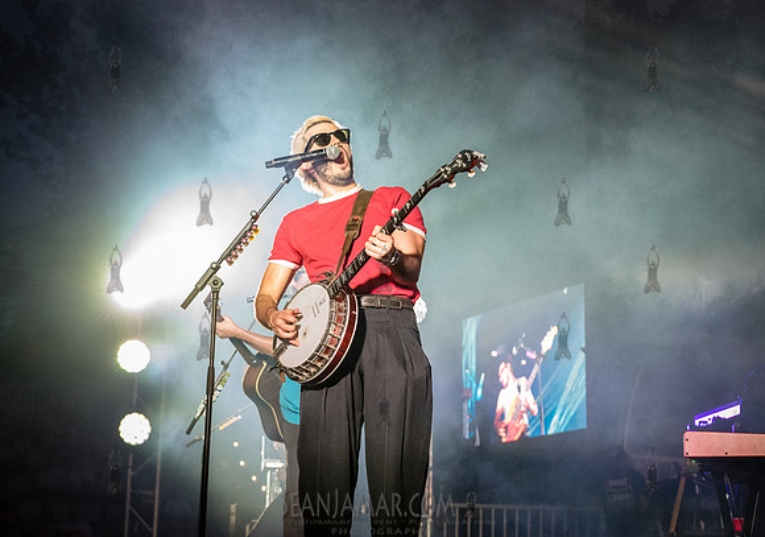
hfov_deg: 26.0
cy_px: 236
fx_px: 1654
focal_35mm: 77
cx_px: 336
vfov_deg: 18.4
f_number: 5
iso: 6400
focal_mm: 66
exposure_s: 1/1000
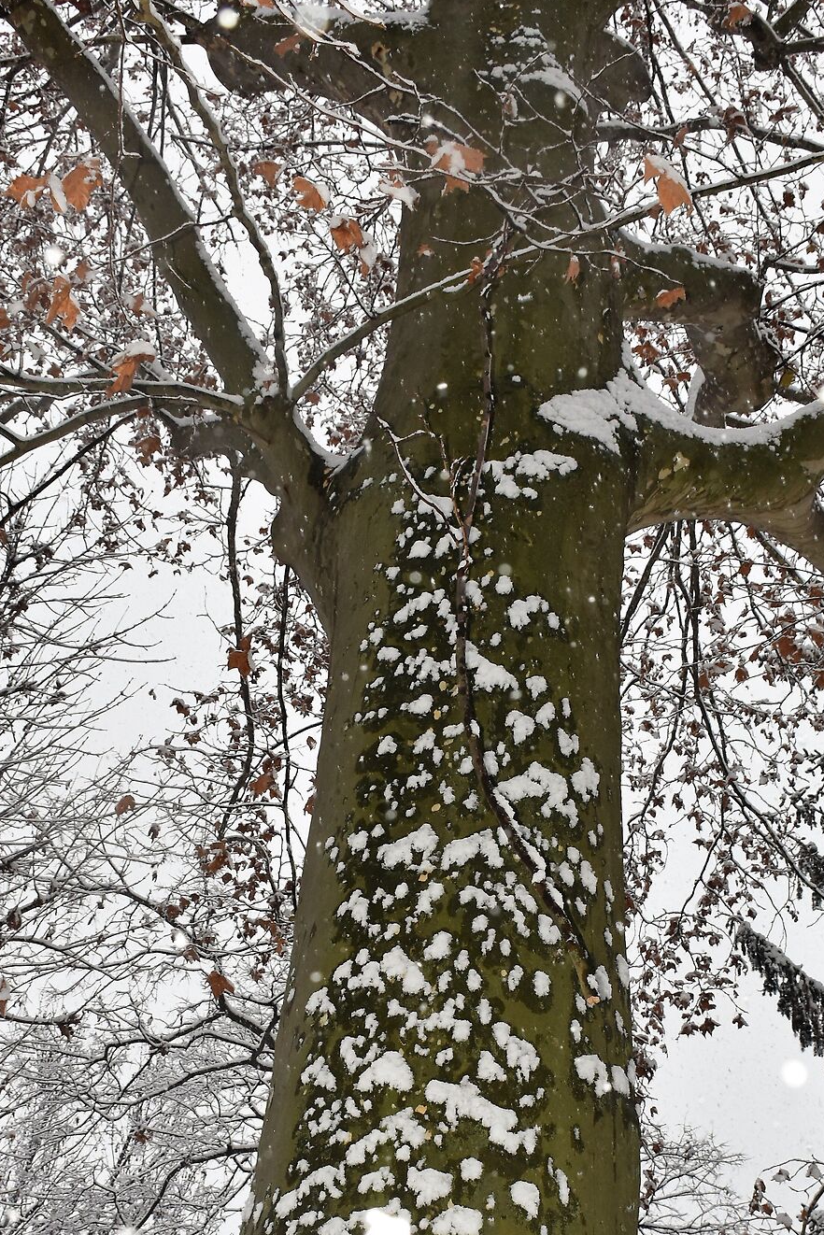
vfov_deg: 39.5
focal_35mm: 49
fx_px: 1681
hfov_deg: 27.5
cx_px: 409
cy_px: 891
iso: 450
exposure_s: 1/125
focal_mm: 18
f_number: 5.6
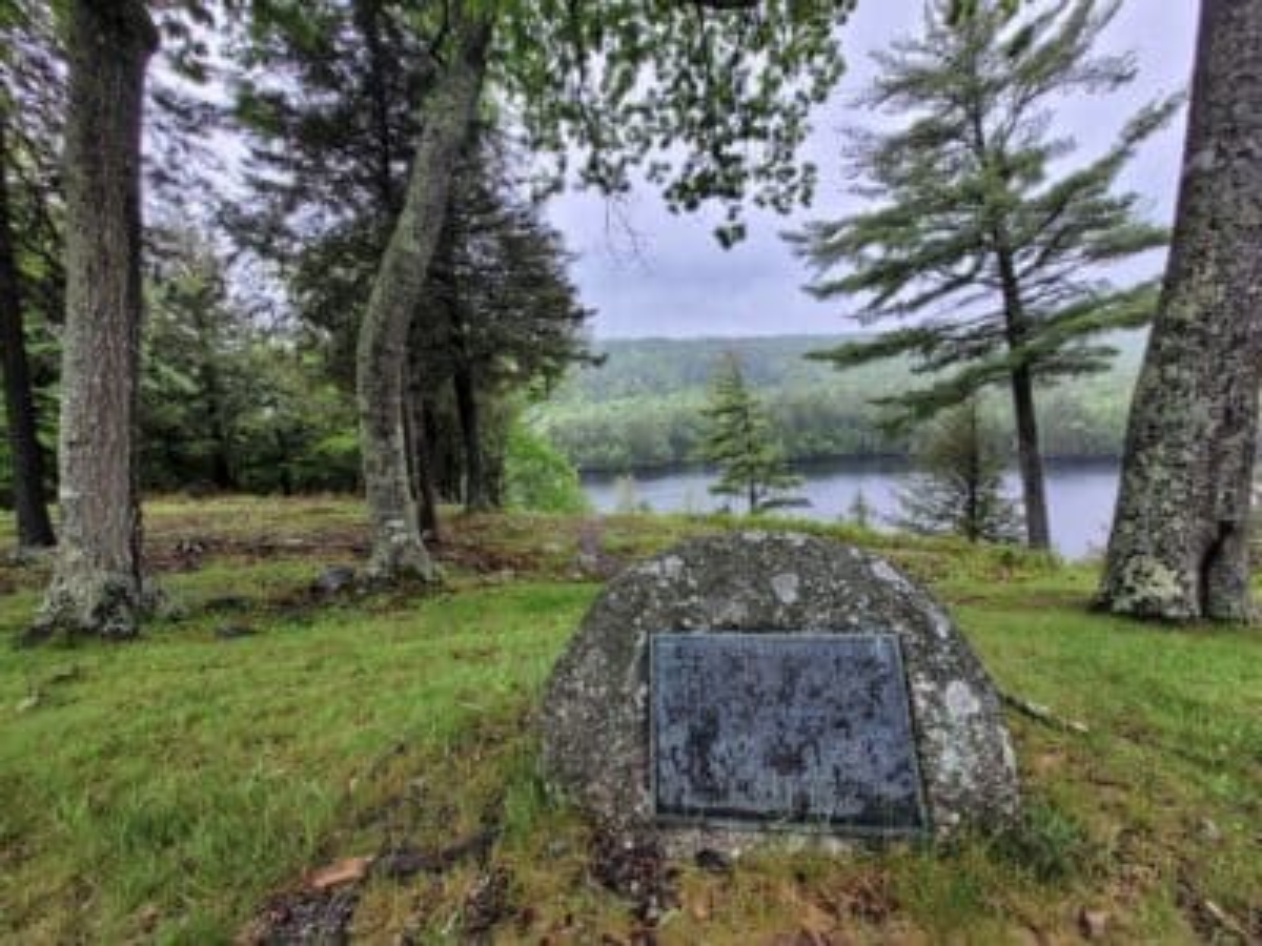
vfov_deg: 89.9
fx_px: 474
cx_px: 631
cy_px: 473
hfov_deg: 106.2
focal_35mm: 13
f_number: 2.2
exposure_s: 1/173
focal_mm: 1.7
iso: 40
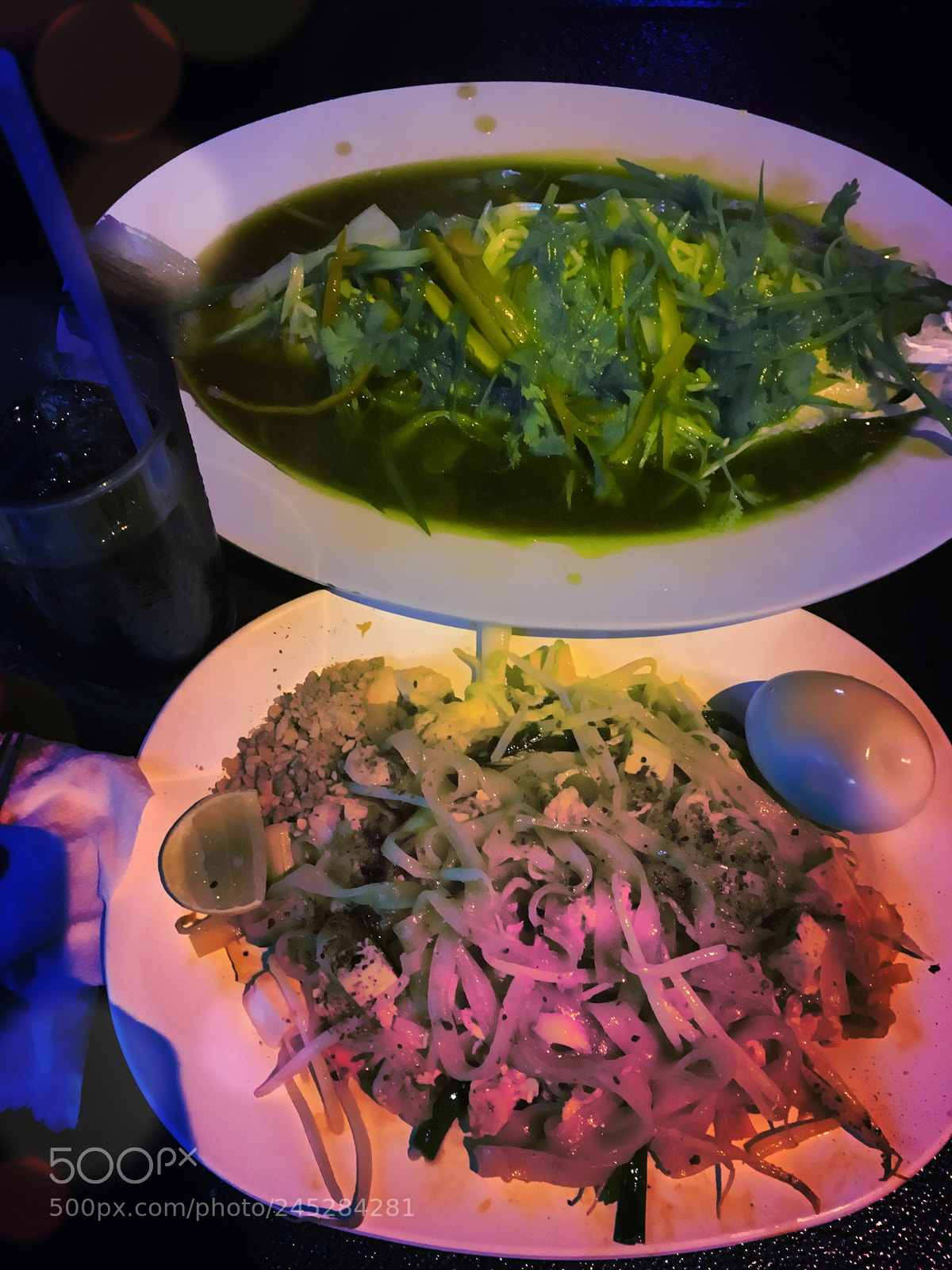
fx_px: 1063
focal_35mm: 29
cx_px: 476
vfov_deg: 61.7
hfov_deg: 48.2
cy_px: 635
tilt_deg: -62.0
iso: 320
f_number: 2.2
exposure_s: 1/17
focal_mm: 4.15
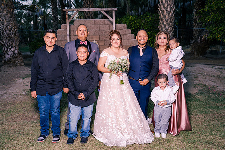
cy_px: 75
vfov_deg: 35.1
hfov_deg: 50.7
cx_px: 112
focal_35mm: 38
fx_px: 238
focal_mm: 38
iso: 640
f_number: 4
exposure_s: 1/500
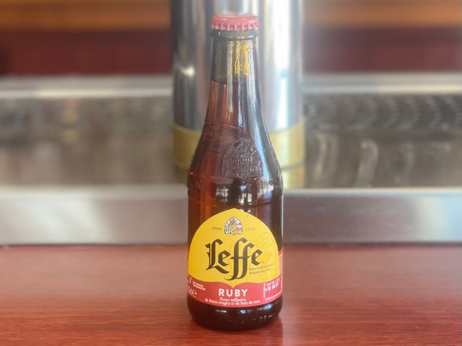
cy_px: 173
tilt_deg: -14.2
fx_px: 694
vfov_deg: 28.0
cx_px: 231
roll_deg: +1.2
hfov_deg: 36.8
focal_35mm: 52
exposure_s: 1/100
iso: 160
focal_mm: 6
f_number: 2
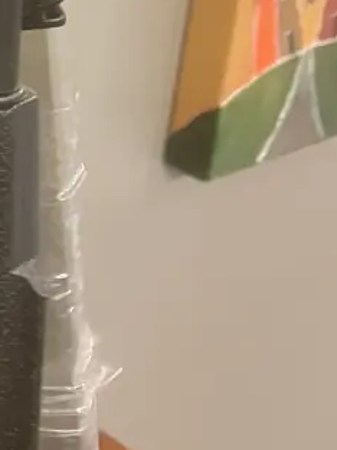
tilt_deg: -11.9
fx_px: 1194
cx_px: -212
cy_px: -160
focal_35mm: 92
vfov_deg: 19.4
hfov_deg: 14.6
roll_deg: -3.2
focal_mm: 3.99
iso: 250
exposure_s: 1/33
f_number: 1.8
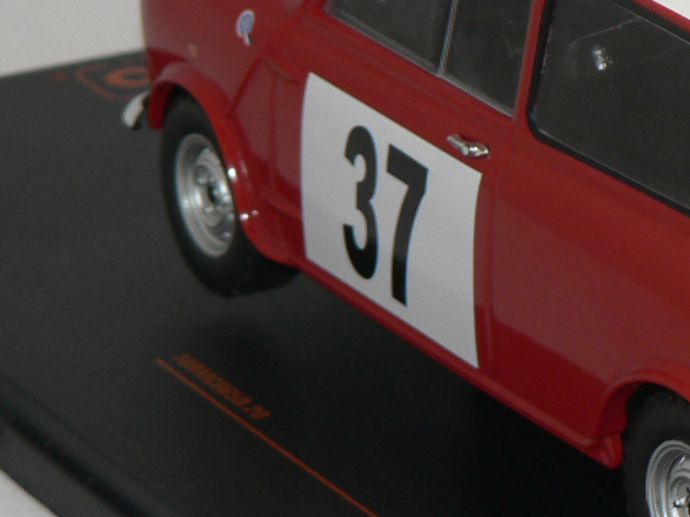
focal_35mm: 230
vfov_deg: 6.5
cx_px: 628
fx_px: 4585
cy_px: 105
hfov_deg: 8.6
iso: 80
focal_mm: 12
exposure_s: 1/60
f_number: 3.2
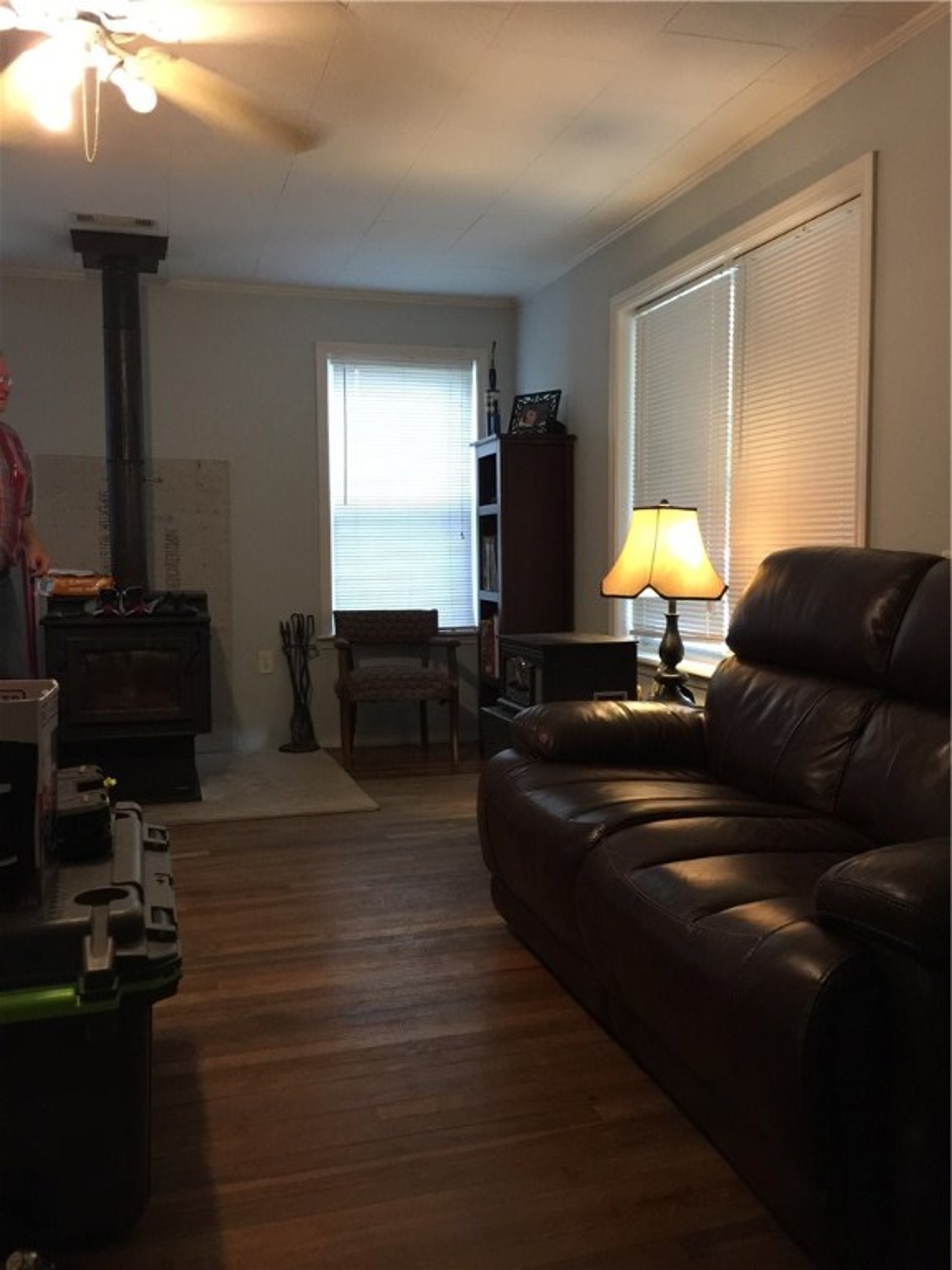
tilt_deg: -2.7
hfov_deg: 48.2
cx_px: 476
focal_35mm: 29
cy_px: 635
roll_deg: -0.6
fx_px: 1063
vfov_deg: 61.7
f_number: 2.2
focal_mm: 4.15
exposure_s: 1/15
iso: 125
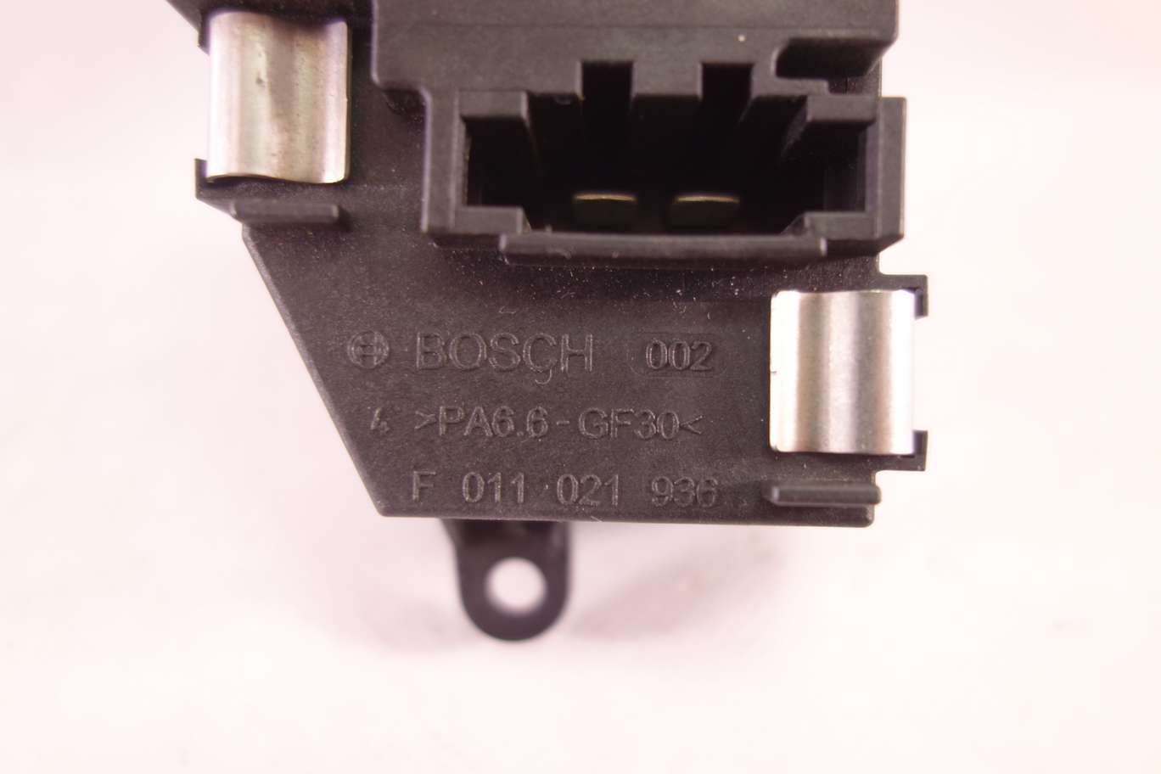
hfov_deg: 65.5
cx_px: 580
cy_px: 387
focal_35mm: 28
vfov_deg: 46.4
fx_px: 903
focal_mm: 10.4
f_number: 2.2
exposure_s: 1/40
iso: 200
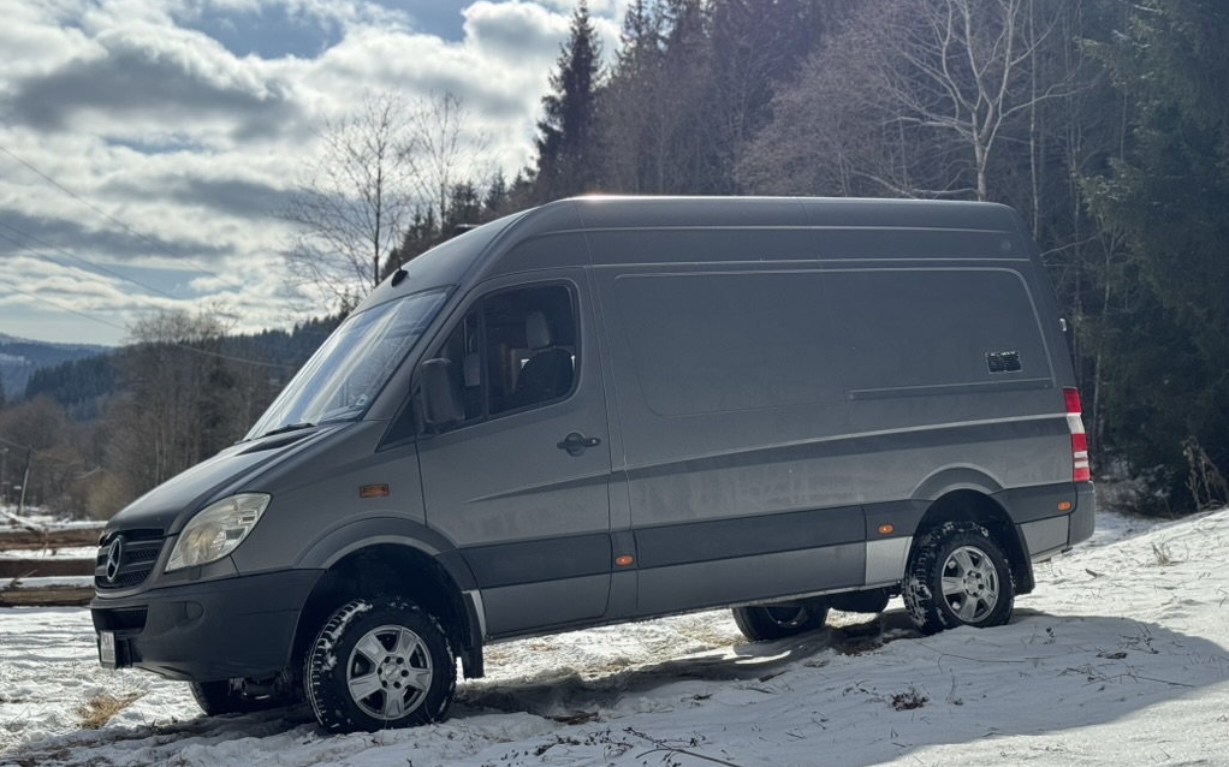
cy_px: 424
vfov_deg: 25.3
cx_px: 614
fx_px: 1708
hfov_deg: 39.6
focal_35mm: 51
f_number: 1.78
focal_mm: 6.76
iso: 64
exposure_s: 1/6410
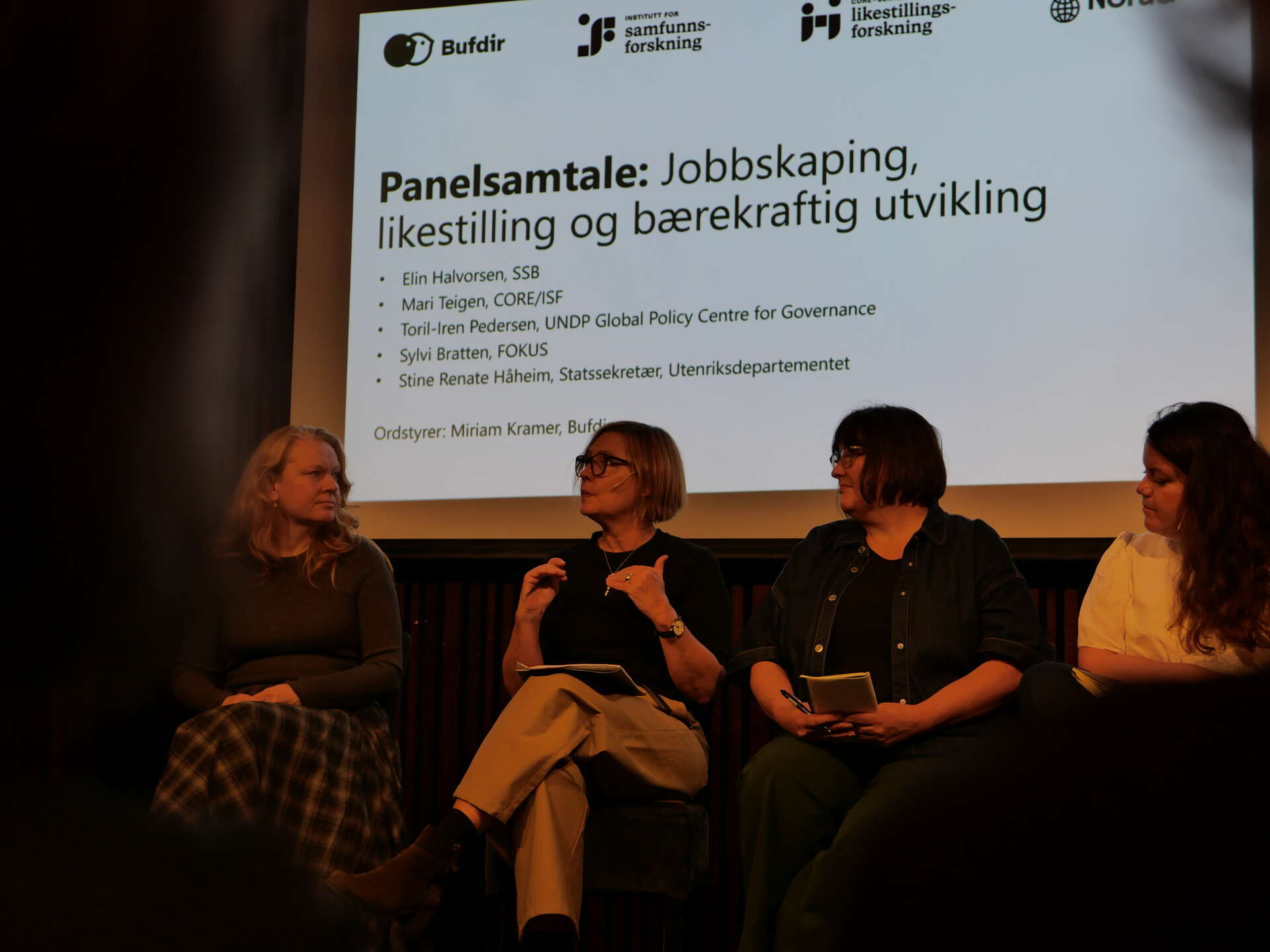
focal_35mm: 66
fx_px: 2421
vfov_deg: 22.3
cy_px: 476
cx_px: 635
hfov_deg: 29.4
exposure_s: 1/125
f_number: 2.8
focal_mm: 29.7
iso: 250
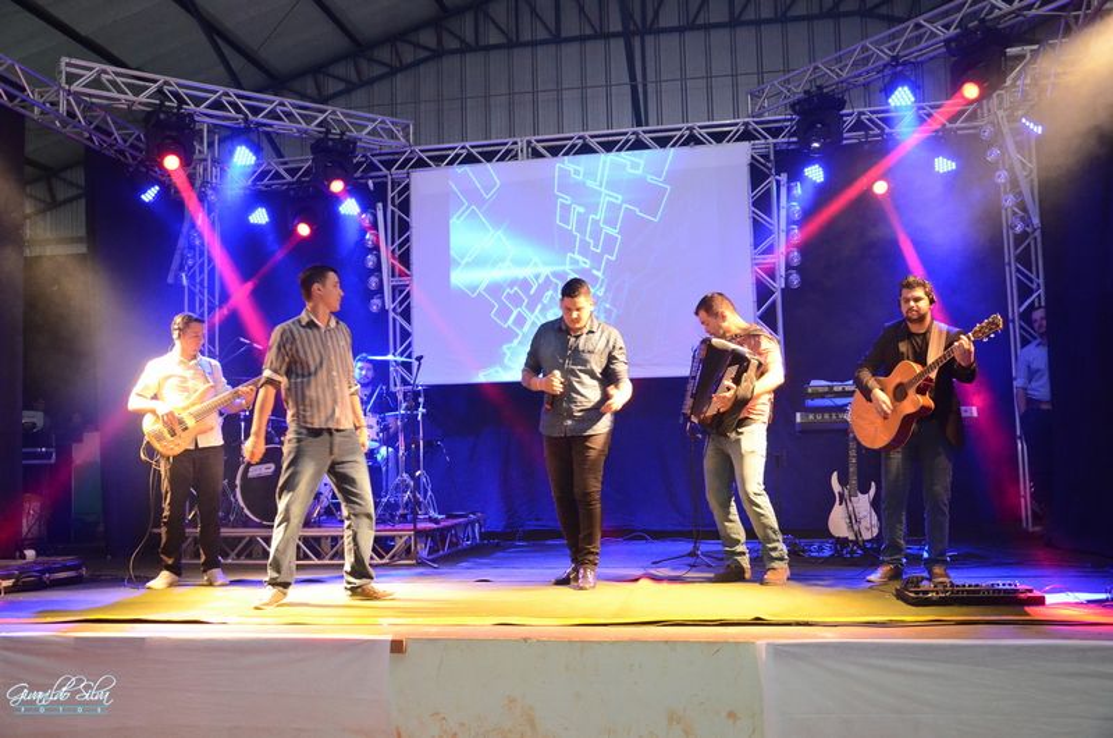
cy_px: 369
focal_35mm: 33
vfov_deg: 39.8
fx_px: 1018
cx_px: 556
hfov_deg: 57.3
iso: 3200
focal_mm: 22
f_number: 4
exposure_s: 1/50
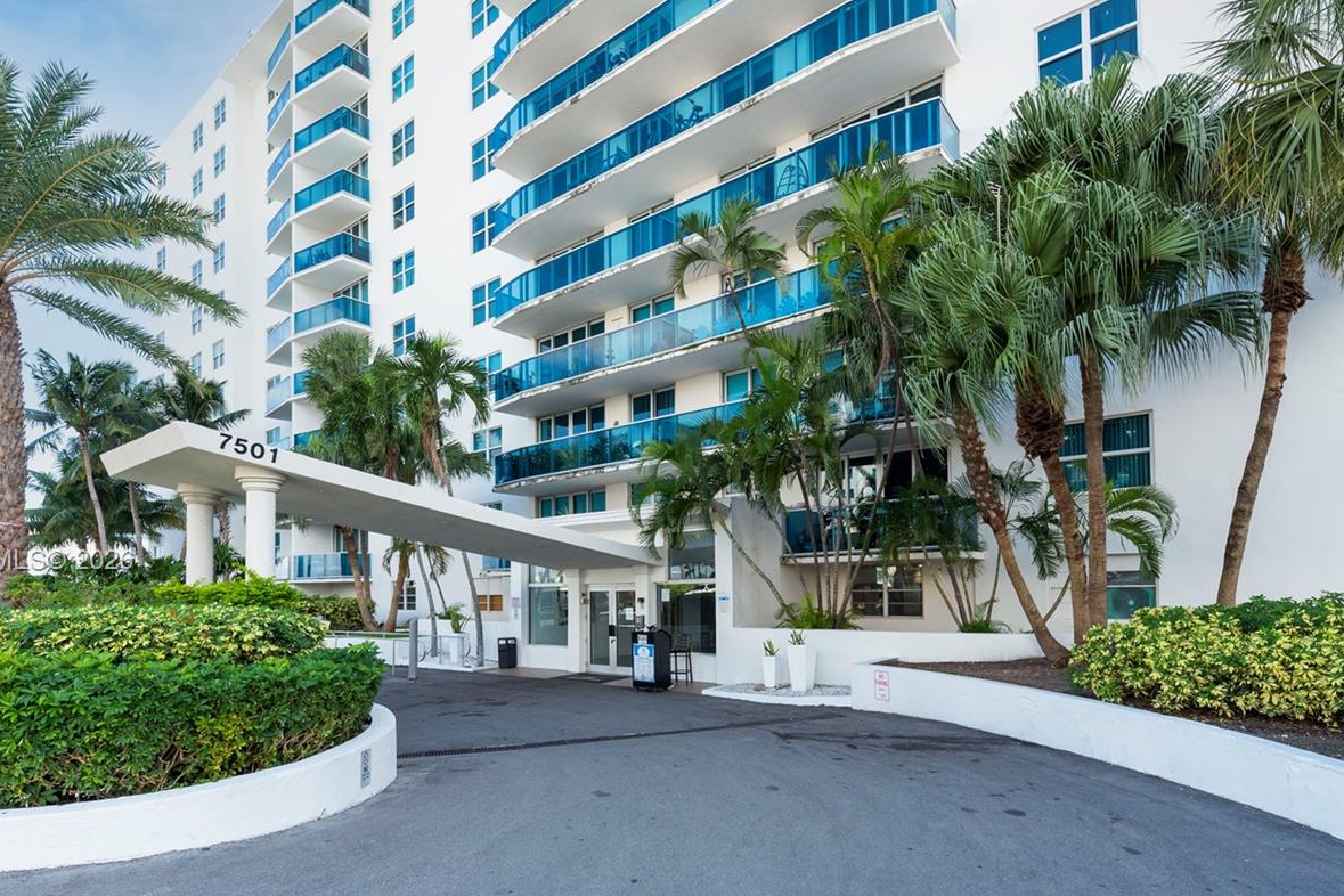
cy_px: 563
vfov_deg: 63.6
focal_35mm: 19
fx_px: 709
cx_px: 691
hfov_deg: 86.9
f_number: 8
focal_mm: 14
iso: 280
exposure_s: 1/250
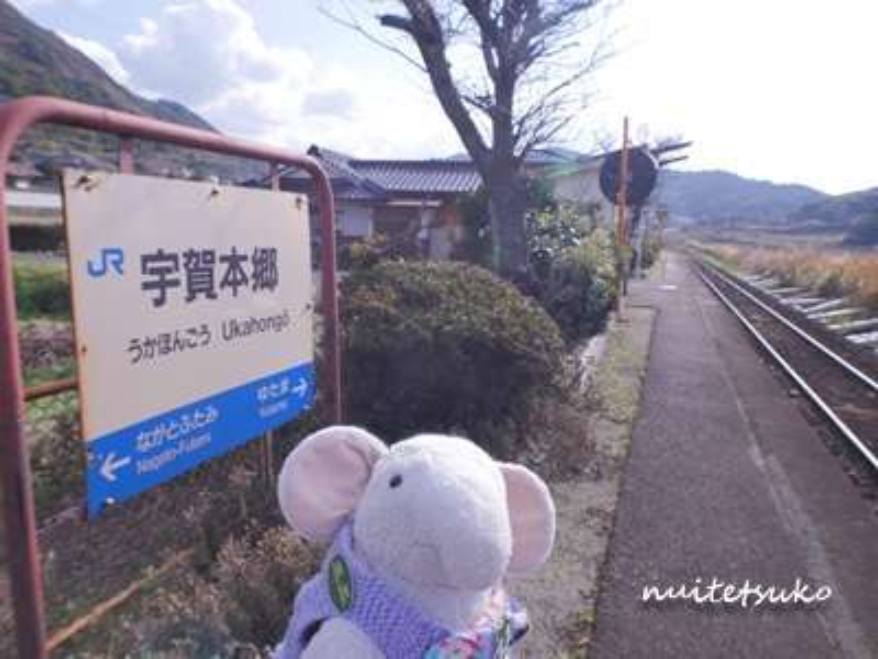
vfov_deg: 44.2
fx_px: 812
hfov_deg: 56.8
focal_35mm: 32
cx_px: 439
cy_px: 330
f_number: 7.1
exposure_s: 1/400
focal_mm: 16
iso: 250
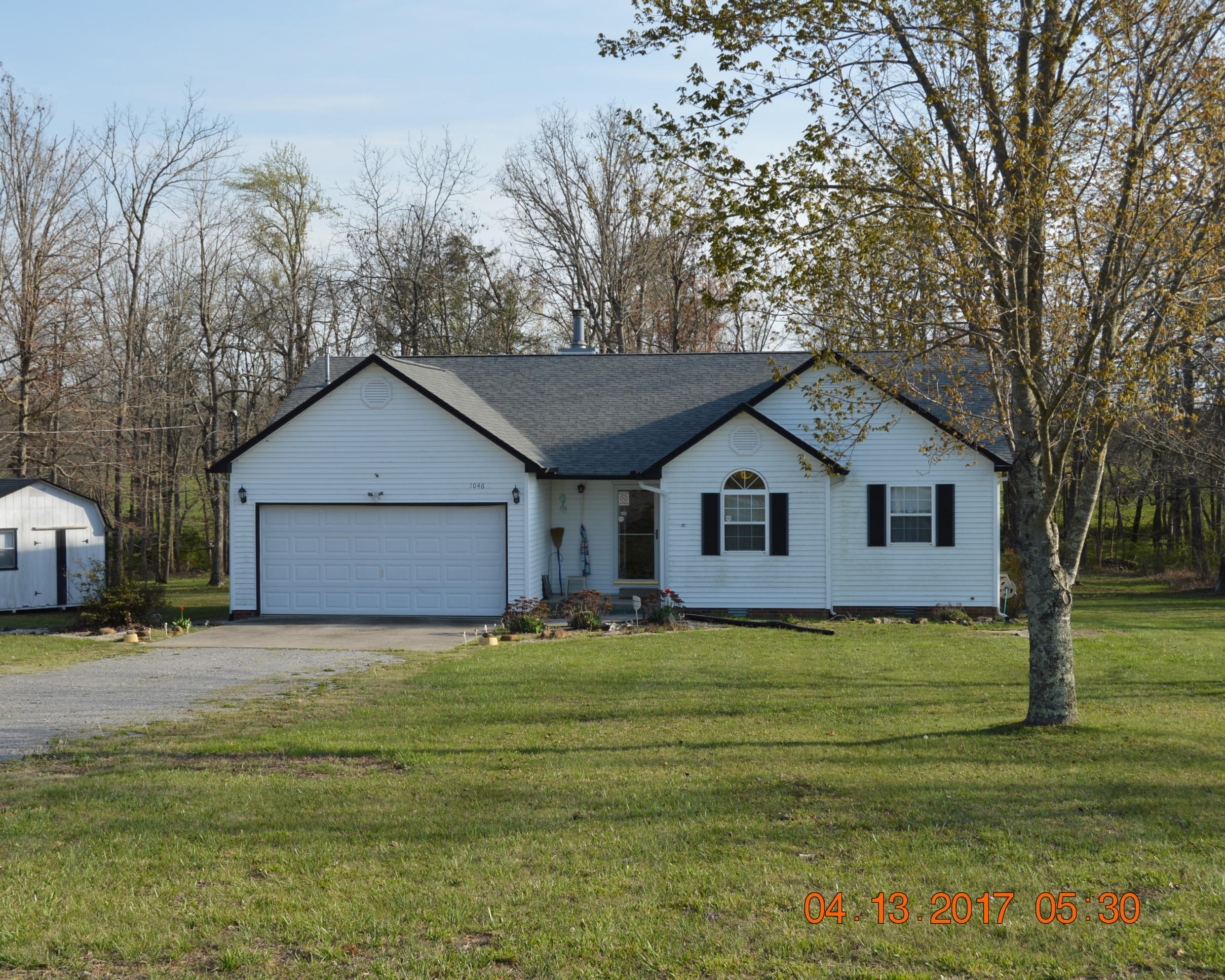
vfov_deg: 29.7
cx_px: 543
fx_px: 1849
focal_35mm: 51
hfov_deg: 36.6
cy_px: 490
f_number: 7.1
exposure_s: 1/200
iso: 100
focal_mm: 30
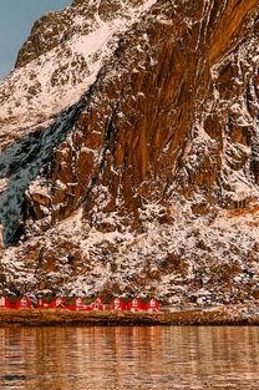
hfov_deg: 12.5
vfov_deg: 18.7
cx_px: 40
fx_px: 1179
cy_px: 131
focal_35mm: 109
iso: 20
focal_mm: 7.5
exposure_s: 1/850
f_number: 2.2
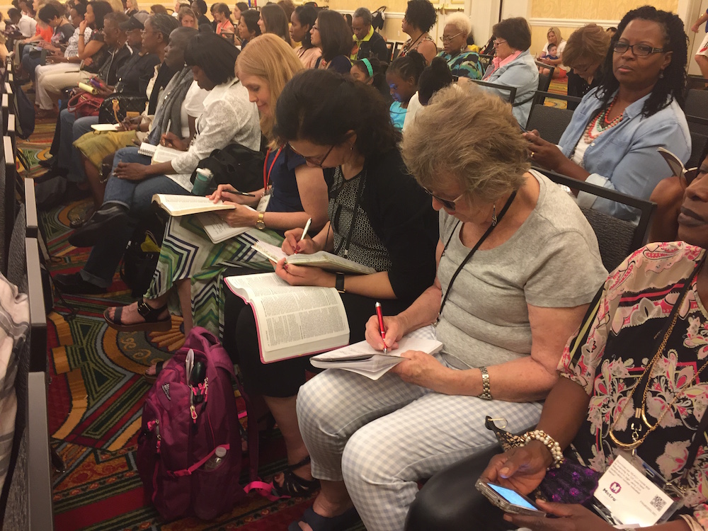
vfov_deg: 48.2
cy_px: 266
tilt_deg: -22.9
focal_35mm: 29
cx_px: 354
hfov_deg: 61.7
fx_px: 593
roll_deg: +0.0
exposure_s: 1/30
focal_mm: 4.15
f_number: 2.2
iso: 125
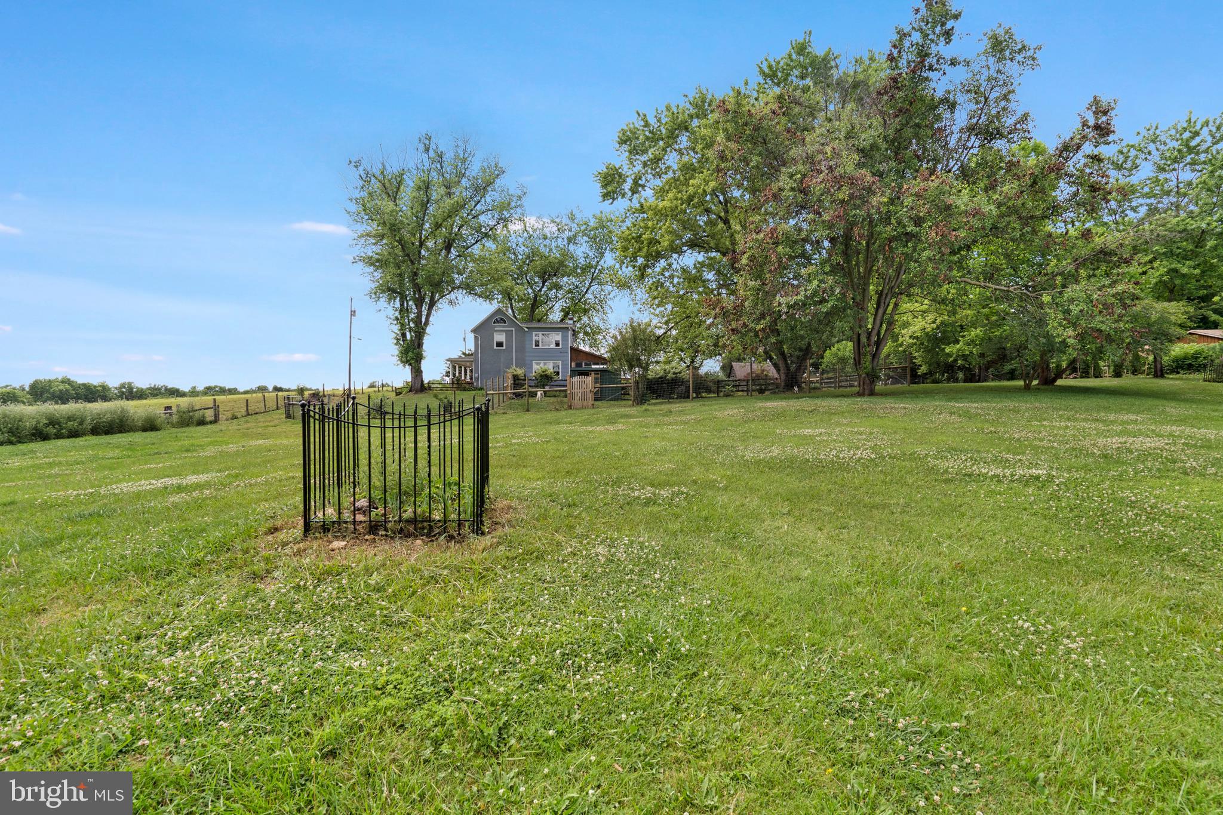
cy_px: 408
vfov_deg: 73.7
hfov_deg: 96.7
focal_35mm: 16
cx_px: 612
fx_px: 543
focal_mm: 16
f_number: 8
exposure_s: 1/125
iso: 640
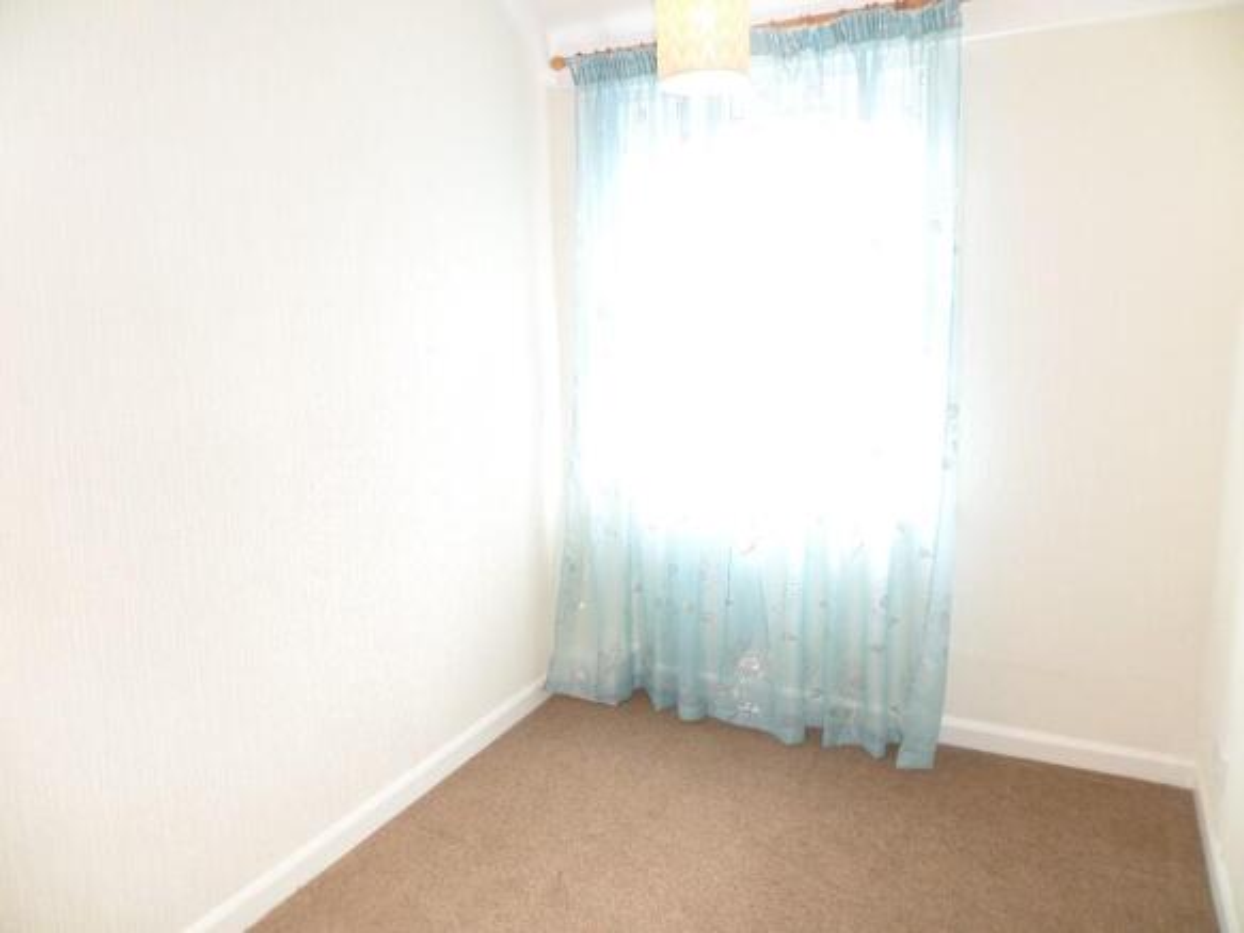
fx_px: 862
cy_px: 466
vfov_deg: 56.8
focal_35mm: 24
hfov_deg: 71.6
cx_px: 622
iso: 120
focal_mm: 4.3
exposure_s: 1/20
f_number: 3.1
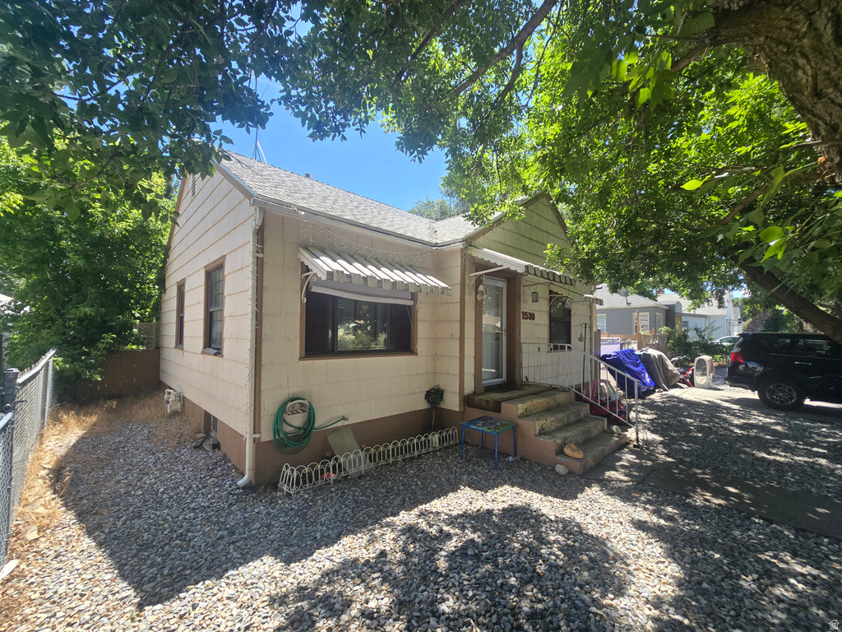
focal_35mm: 13
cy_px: 316
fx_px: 316
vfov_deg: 89.9
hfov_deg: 106.2
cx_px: 421
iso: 50
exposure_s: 1/917
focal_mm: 2.2
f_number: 2.2
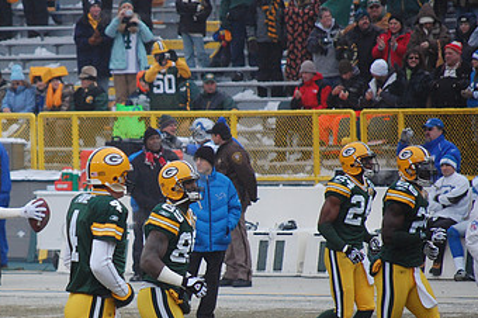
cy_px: 194
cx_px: 117
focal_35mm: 512
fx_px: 6792
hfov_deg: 4.0
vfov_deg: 2.7
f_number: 5.6
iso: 800
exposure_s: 1/1250
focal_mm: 200
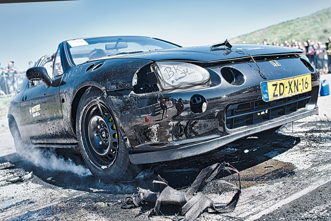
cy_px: 110
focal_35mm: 35
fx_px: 322
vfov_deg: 37.9
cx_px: 166
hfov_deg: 54.4
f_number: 2.8
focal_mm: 35
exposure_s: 1/200
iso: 100
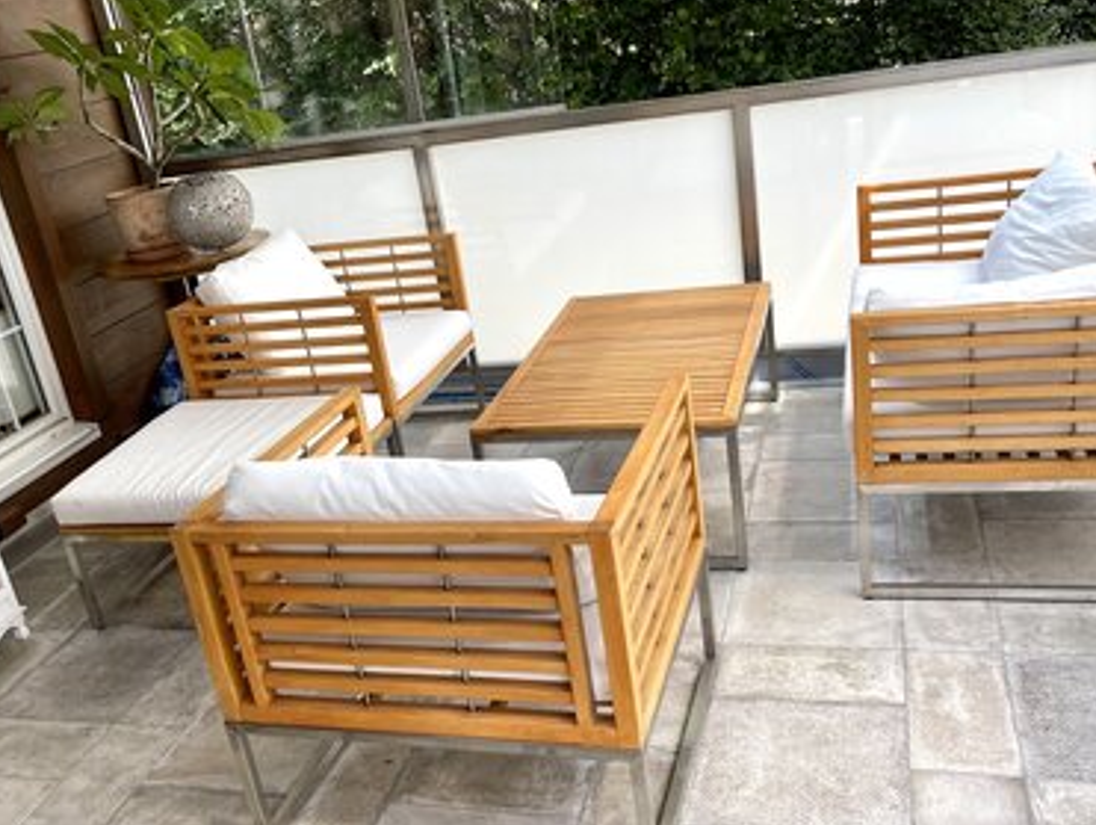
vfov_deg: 40.7
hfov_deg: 52.5
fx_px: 1109
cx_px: 514
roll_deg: +9.3
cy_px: 439
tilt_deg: -23.1
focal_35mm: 35
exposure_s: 1/556
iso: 32
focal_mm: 5.1
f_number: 1.6
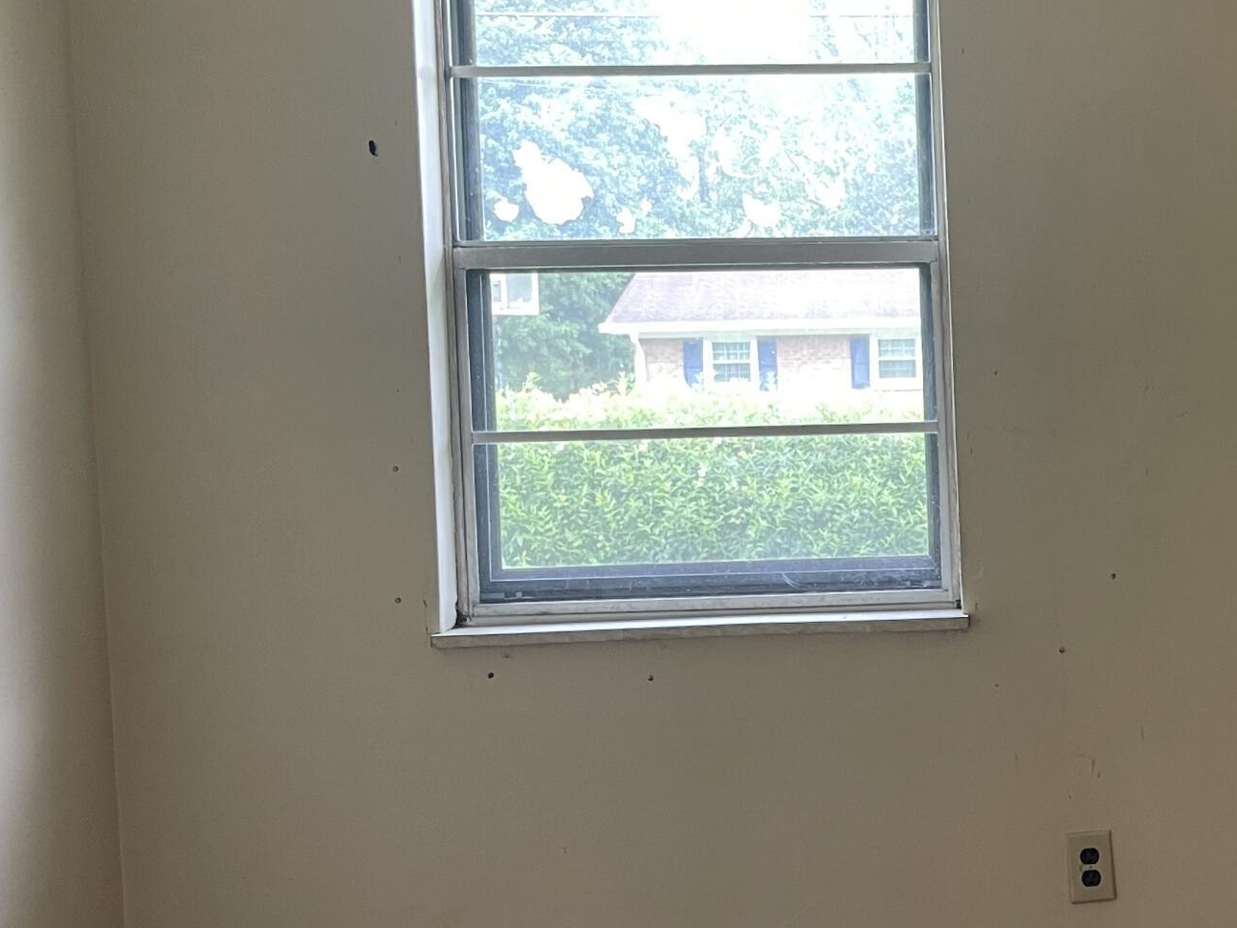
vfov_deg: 25.2
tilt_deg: -1.9
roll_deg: +2.4
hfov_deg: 31.0
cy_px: 492
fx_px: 2073
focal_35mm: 58
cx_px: 1209
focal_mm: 5.1
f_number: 1.6
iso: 80
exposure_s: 1/60
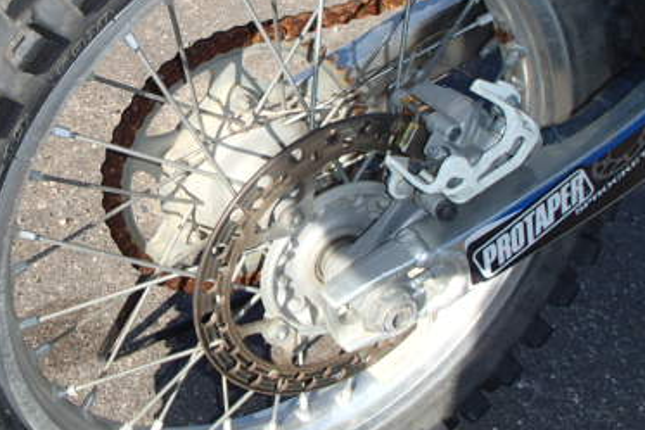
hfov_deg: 39.1
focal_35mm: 50
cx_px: 216
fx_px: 896
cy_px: 157
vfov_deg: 26.9
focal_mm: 5
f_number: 3.9
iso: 100
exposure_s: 1/500
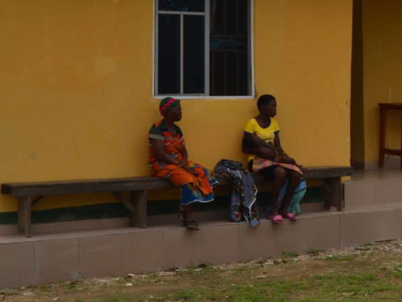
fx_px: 1034
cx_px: 448
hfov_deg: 20.9
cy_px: 46
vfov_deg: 16.4
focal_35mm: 89
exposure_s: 1/200
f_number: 10
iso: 100
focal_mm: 18
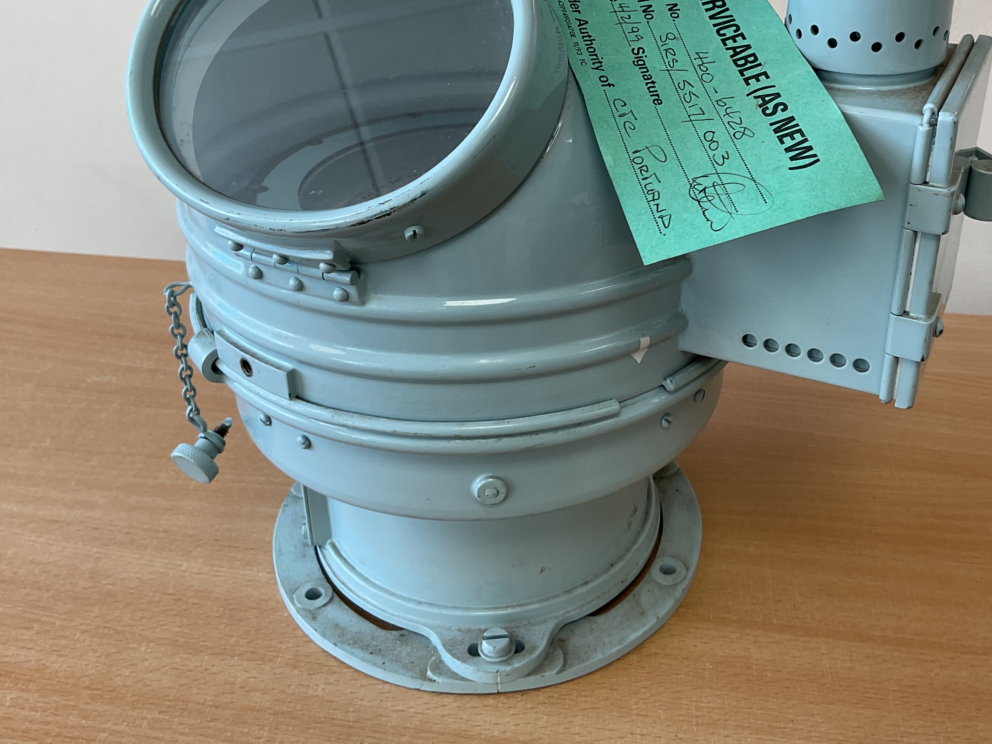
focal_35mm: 39
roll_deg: +0.2
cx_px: 567
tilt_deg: -27.9
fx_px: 1118
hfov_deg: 47.7
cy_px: 270
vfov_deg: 36.6
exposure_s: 1/100
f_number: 1.8
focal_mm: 3
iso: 25
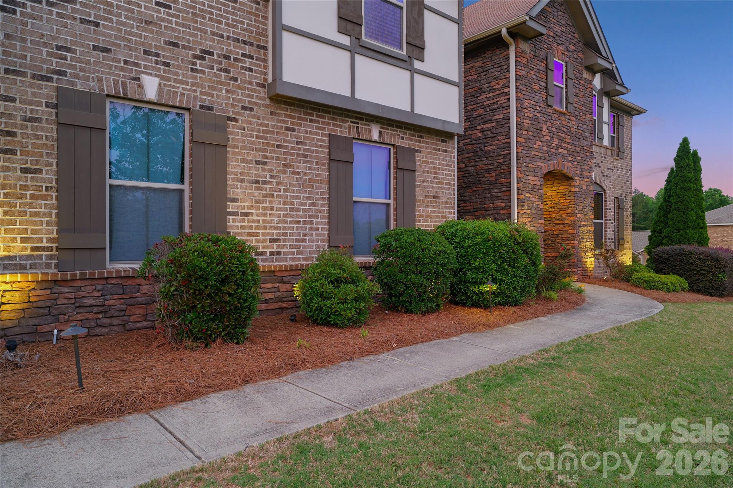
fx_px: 468
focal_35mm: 23
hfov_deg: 76.1
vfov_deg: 55.1
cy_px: 244
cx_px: 366
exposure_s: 1/1.25
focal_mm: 23
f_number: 8
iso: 800
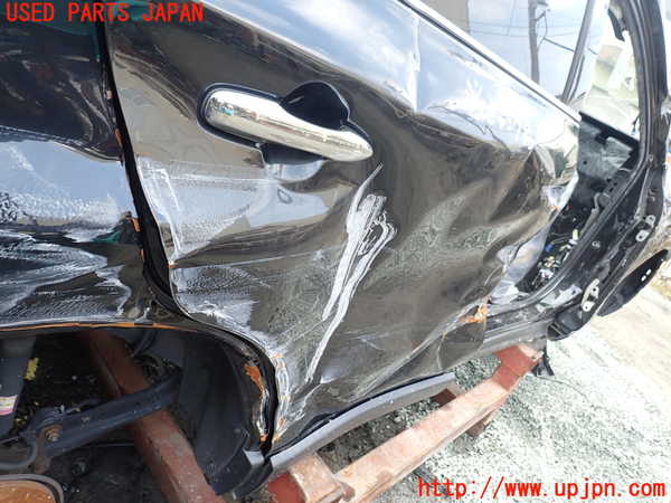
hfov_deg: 69.4
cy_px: 252
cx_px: 336
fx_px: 485
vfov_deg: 54.9
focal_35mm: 25
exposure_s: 1/80
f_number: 2.8
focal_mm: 4.5
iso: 100
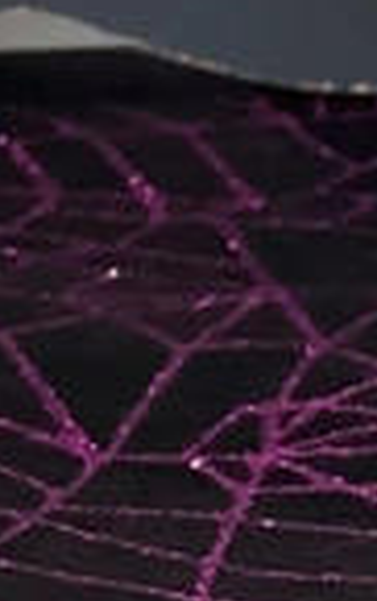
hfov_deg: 2.7
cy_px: -916
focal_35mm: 494
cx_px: -41
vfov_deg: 4.2
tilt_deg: -7.6
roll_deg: -0.8
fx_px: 8097
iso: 125
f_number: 2.8
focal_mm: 9
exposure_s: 1/99
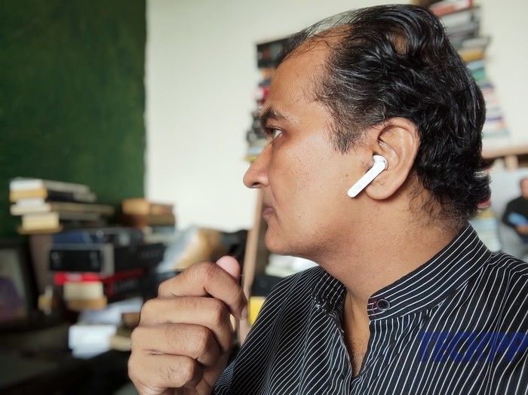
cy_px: 198
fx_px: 244
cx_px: 264
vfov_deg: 78.0
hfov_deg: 94.5
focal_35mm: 16
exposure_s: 1/38
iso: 100
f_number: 2.3
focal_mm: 3.12
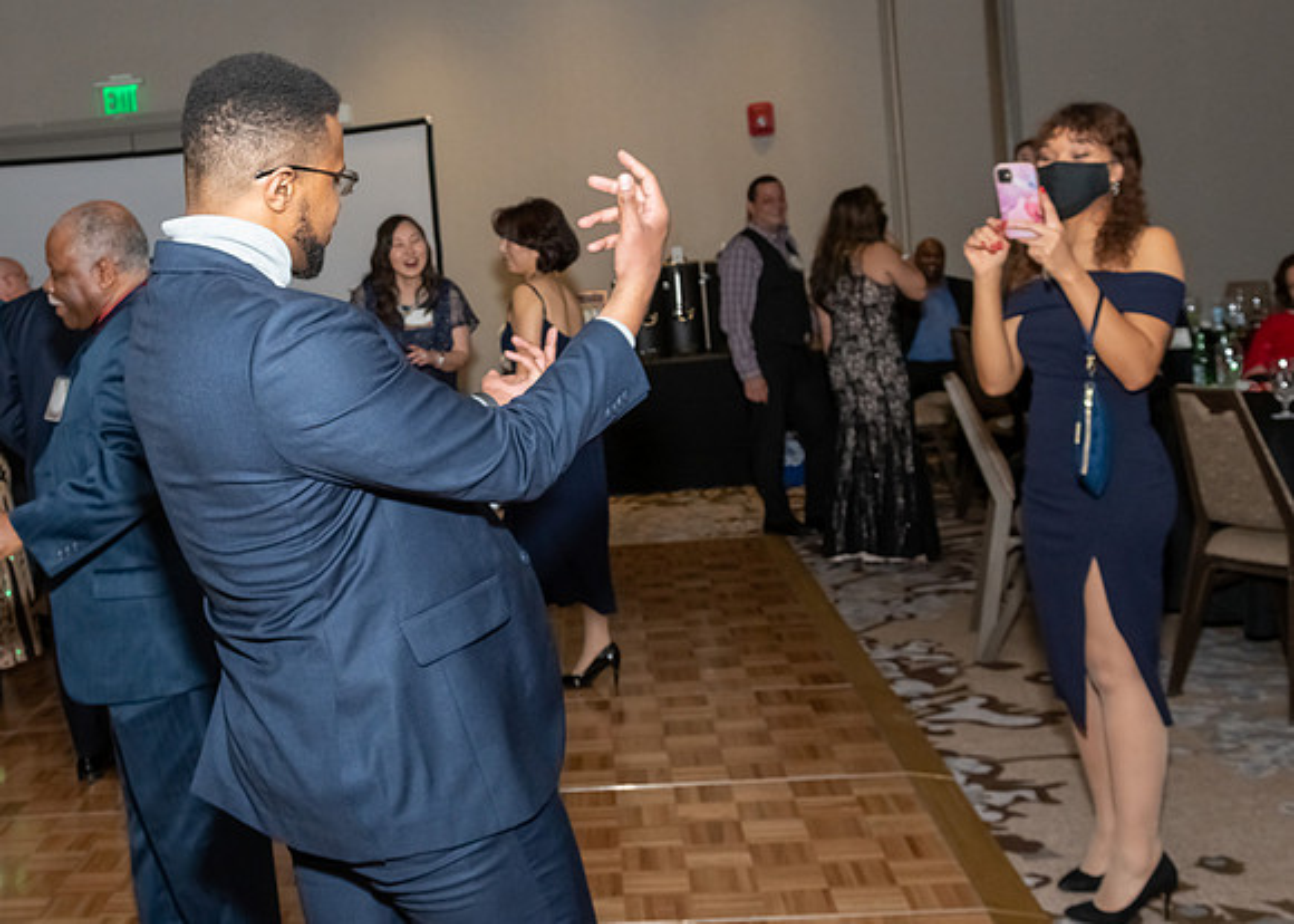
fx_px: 1757
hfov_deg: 39.8
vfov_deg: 29.3
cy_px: 344
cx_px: 391
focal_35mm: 48
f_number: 7.1
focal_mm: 22
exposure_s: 1/250
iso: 500
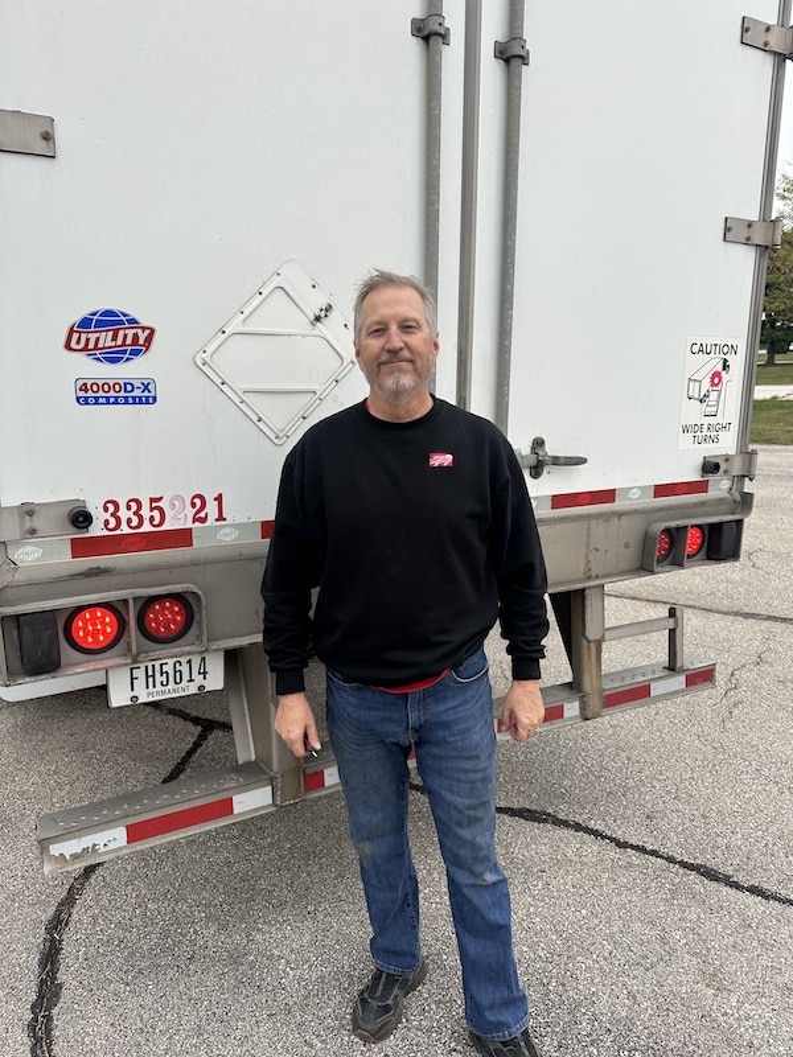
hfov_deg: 56.8
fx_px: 733
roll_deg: -0.7
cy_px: 528
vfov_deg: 71.6
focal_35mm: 24
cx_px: 396
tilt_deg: -13.3
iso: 80
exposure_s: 1/663
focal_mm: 6.86
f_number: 1.78
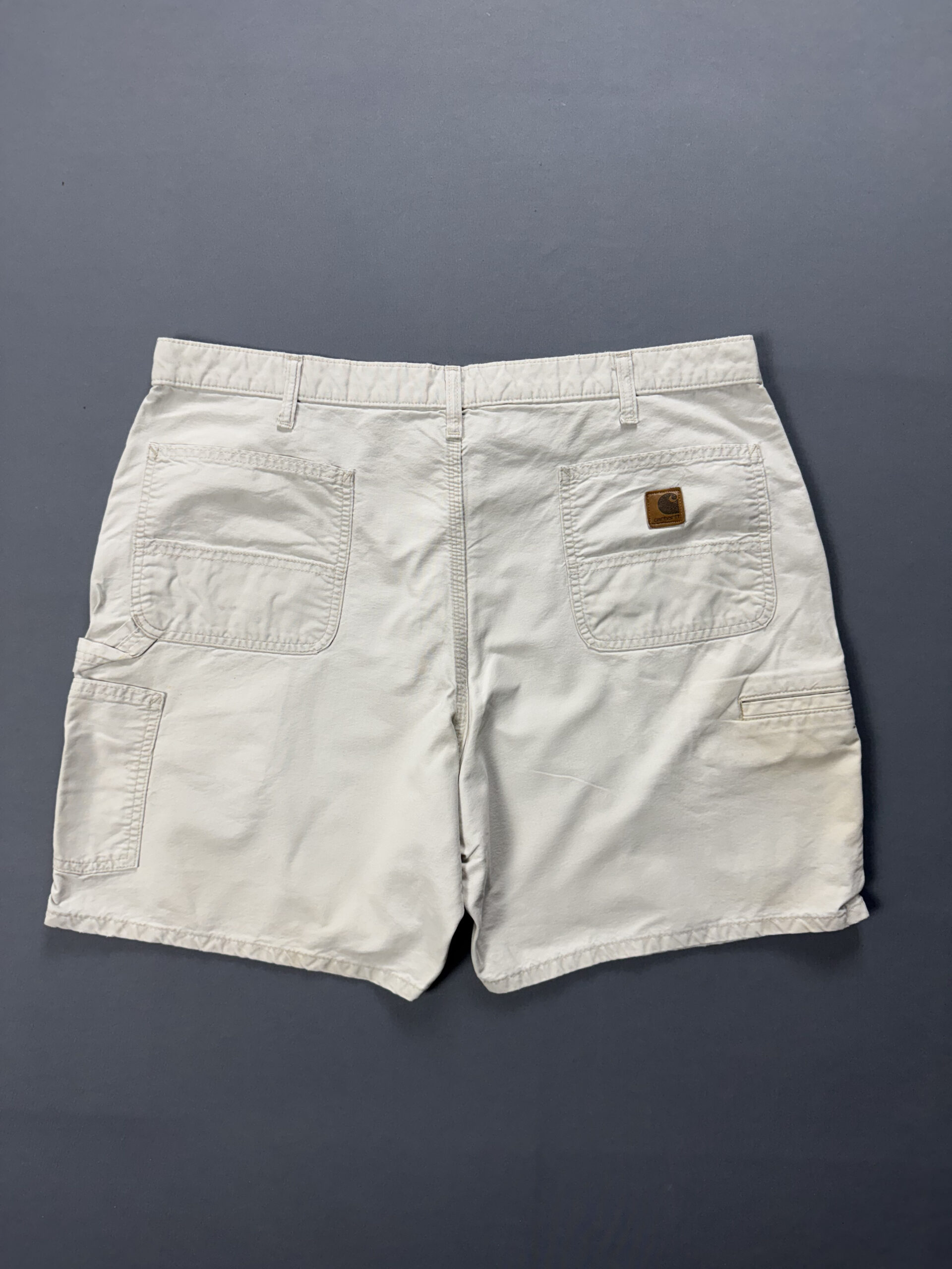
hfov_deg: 56.8
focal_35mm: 24
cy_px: 634
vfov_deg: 71.6
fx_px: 880
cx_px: 476
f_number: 1.78
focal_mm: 6.76
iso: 160
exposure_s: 1/120
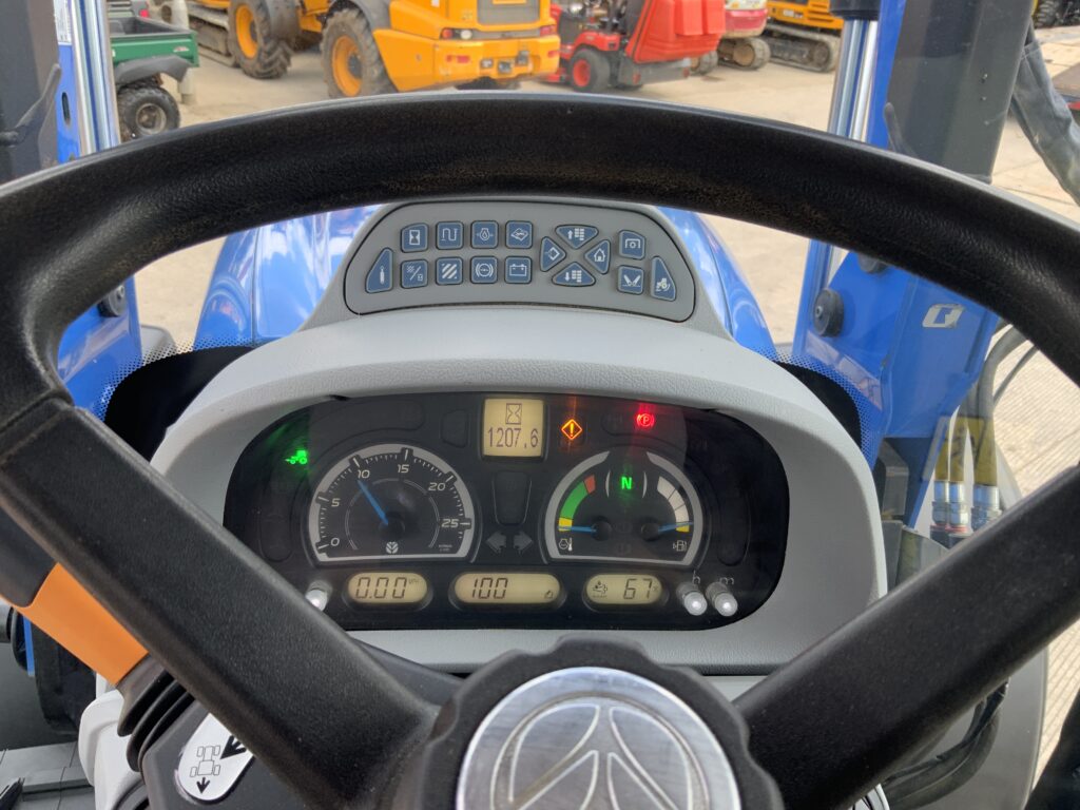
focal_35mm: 29
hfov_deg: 61.7
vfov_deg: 48.2
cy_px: 405
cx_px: 540
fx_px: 905
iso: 25
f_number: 1.8
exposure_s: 1/150
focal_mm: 3
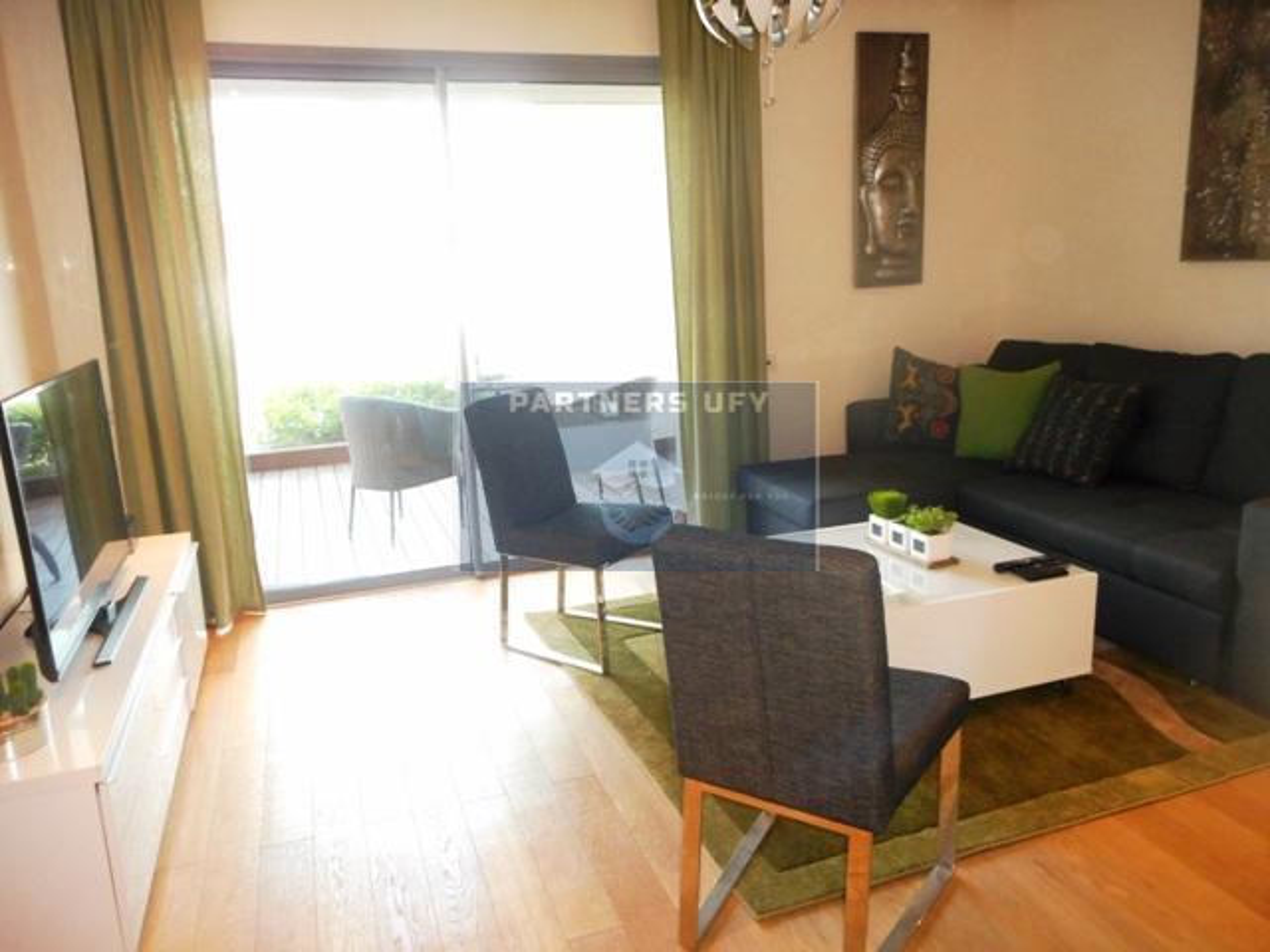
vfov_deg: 54.9
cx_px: 635
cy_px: 476
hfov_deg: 69.4
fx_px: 917
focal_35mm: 25
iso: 400
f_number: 3.7
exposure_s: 1/25
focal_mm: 4.5
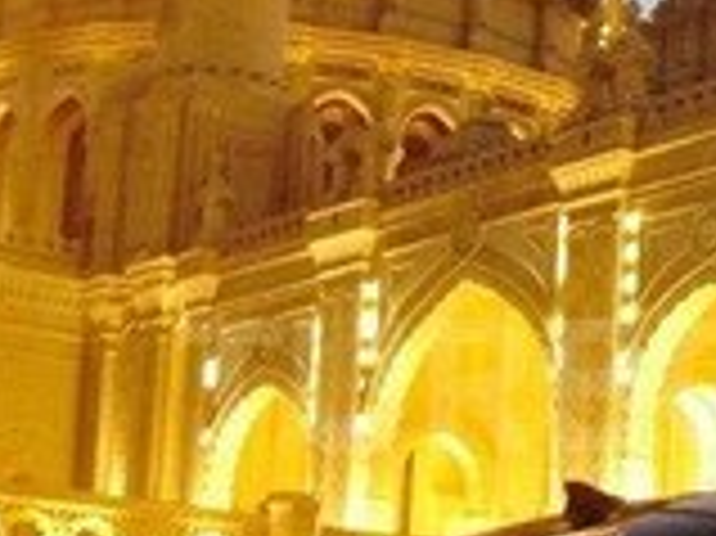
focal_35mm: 137
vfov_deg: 10.8
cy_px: 385
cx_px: 639
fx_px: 2832
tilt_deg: +11.2
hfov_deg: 14.3
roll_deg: -4.4
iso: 125
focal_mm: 4.12
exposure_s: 1/20
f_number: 2.4
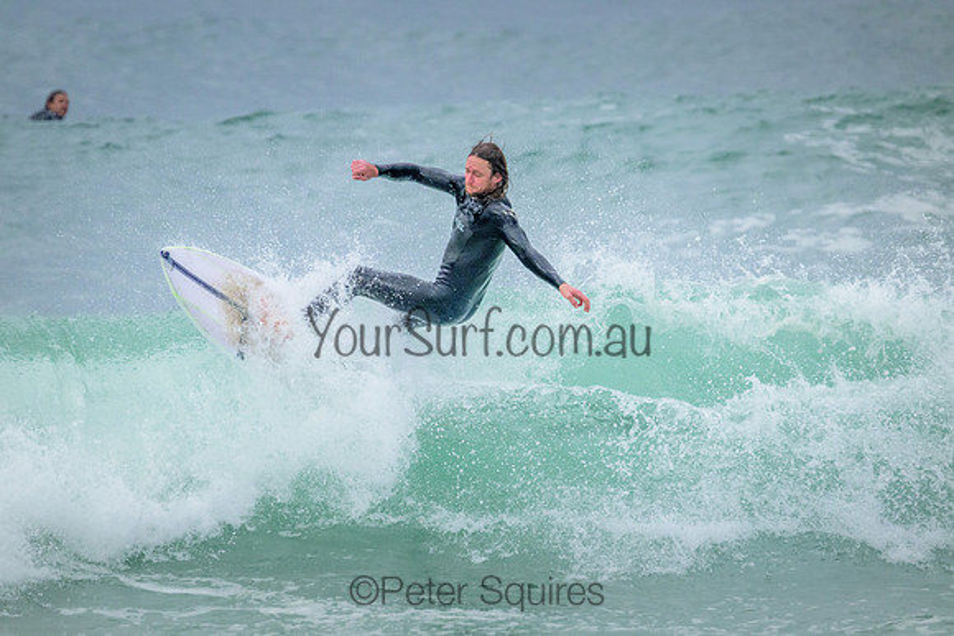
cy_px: 318
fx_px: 15903
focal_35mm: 600
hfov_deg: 3.4
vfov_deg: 2.3
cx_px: 477
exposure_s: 1/1600
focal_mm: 600
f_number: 11
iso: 3600
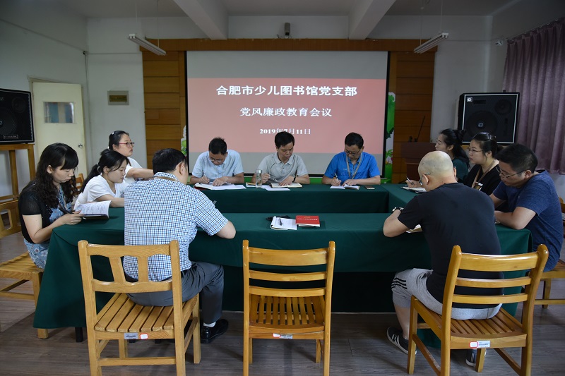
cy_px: 188
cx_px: 282
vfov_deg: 53.1
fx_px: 377
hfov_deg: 73.8
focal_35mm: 24
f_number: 4
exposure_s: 1/60
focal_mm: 24
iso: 1600
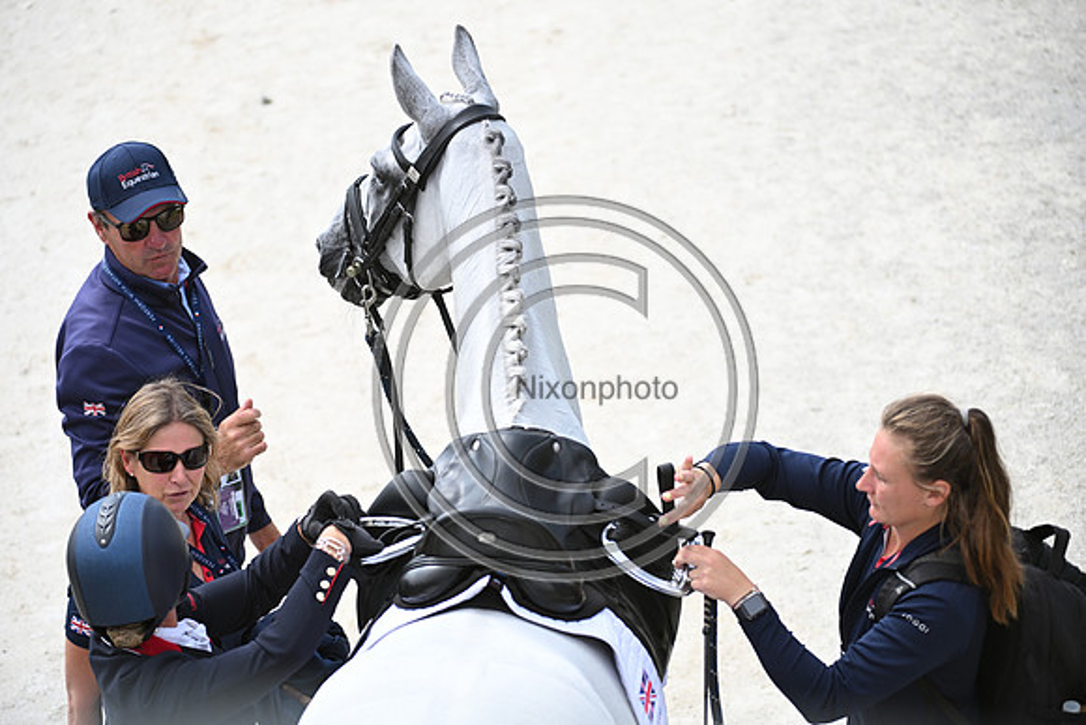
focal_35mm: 200
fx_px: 6034
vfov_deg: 6.9
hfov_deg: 10.3
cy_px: 362
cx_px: 543
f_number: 4.5
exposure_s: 1/1600
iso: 560
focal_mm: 200
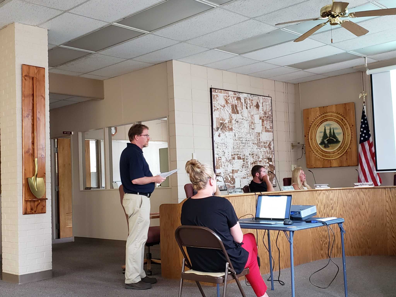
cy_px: 148
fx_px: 297
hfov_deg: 67.3
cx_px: 198
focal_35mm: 26
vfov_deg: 53.1
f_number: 1.5
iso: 250
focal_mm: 4.3
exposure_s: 1/24
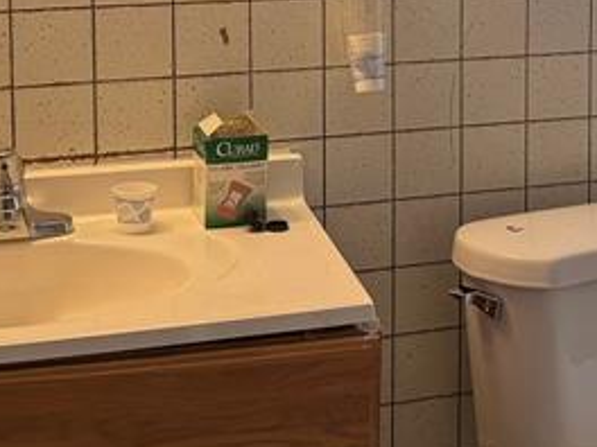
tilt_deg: -8.1
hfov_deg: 20.3
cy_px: -47
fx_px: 1604
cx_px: 615
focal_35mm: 93
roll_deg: -0.6
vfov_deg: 15.5
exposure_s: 1/121
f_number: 1.78
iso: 125
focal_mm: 6.76
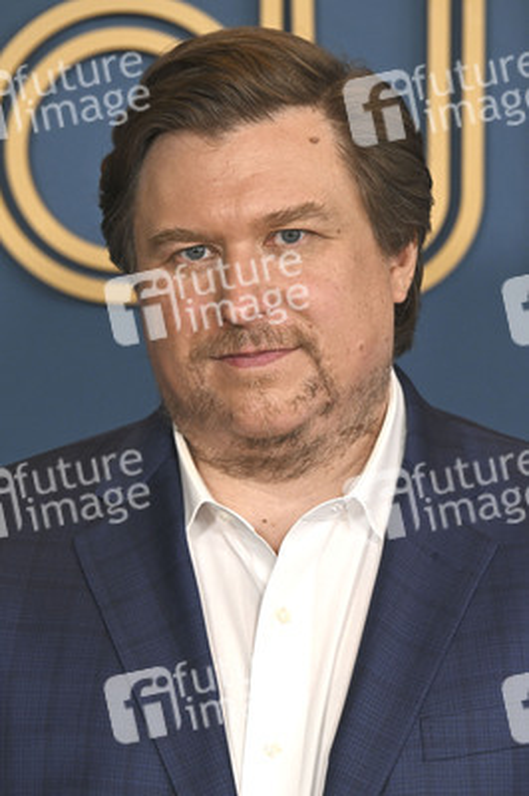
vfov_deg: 14.2
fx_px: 3201
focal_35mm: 145
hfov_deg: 9.4
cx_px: 264
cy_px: 398
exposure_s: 1/320
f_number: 5.6
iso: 2000
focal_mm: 145
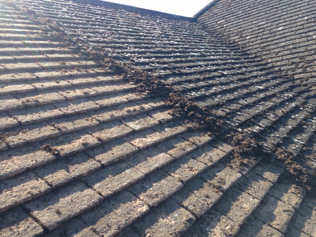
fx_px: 301
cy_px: 118
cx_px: 158
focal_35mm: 33
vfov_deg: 42.9
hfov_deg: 55.4
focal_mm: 4.12
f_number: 2.4
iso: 50
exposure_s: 1/480
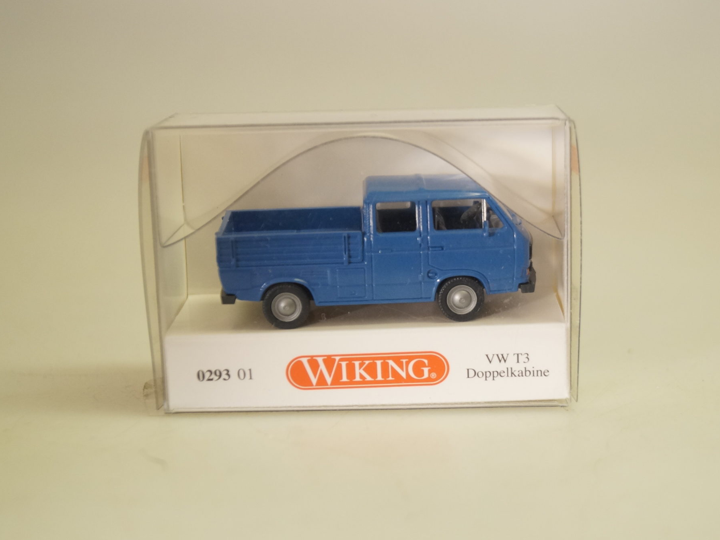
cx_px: 385
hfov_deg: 29.4
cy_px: 271
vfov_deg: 22.2
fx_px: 1373
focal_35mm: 66
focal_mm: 40
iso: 1000
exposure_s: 1/160
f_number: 5.6
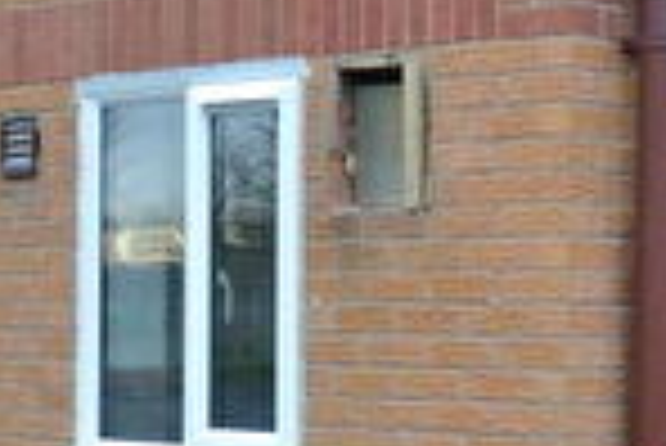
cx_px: 405
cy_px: 369
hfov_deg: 14.9
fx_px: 2537
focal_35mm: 137
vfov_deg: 10.0
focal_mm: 11
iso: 640
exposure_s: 1/125
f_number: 3.5
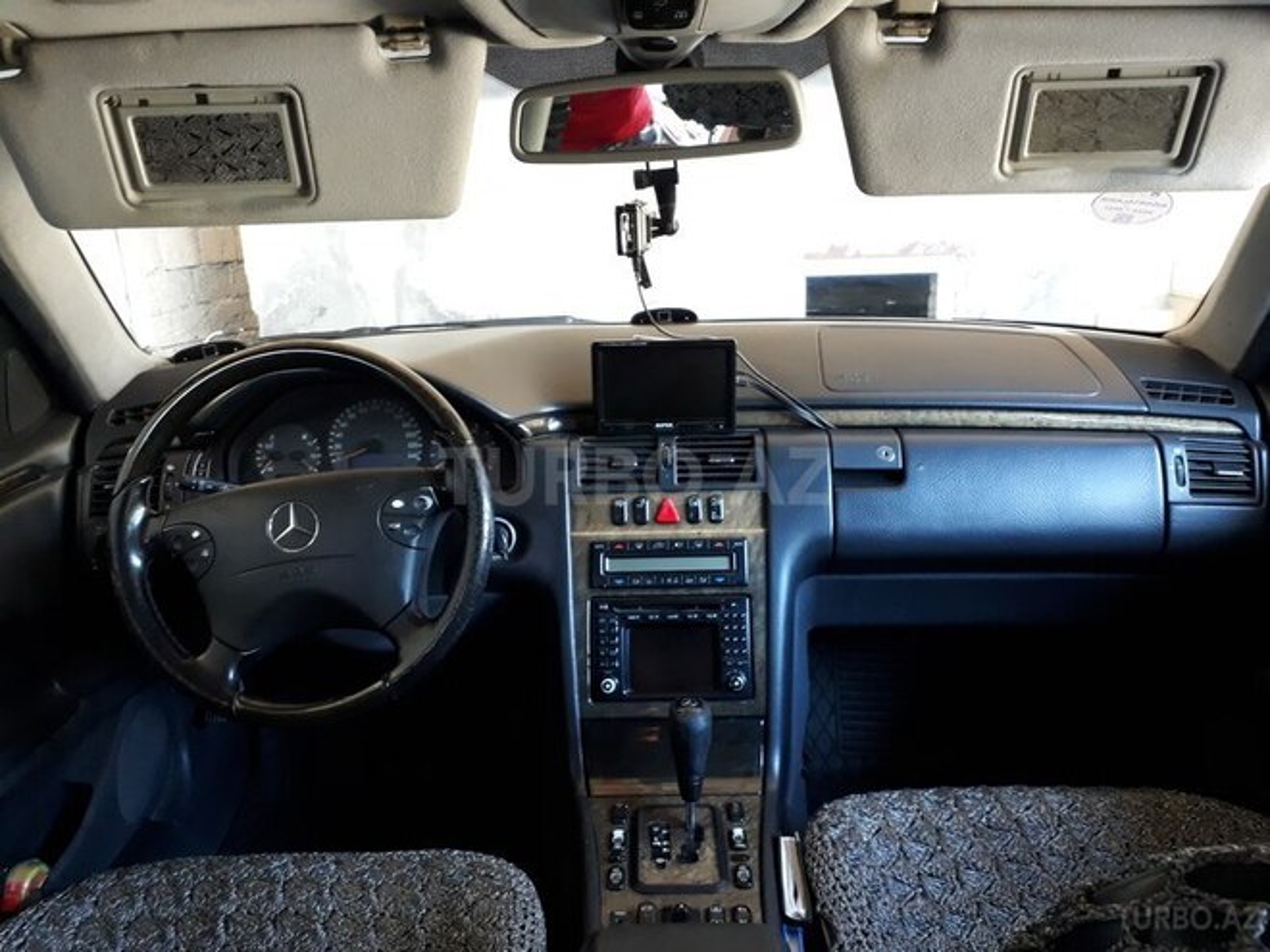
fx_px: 991
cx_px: 635
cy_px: 476
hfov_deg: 65.3
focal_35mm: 27
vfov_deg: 51.4
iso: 200
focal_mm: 3.6
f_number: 1.9
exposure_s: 1/25
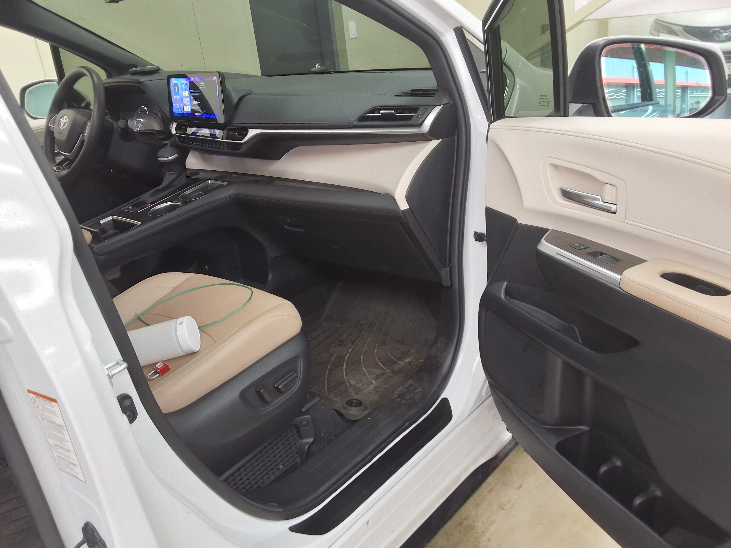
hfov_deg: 63.4
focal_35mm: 28
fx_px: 591
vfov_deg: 49.7
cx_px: 366
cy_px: 274
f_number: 1.9
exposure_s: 1/40
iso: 50
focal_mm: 2.91
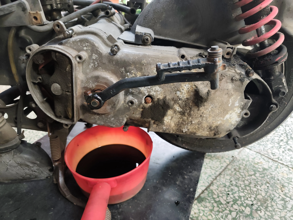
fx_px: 195
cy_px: 110
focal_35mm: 23
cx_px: 146
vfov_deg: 58.9
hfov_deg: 73.9
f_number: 1.7
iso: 1250
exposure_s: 1/180
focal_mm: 6.07
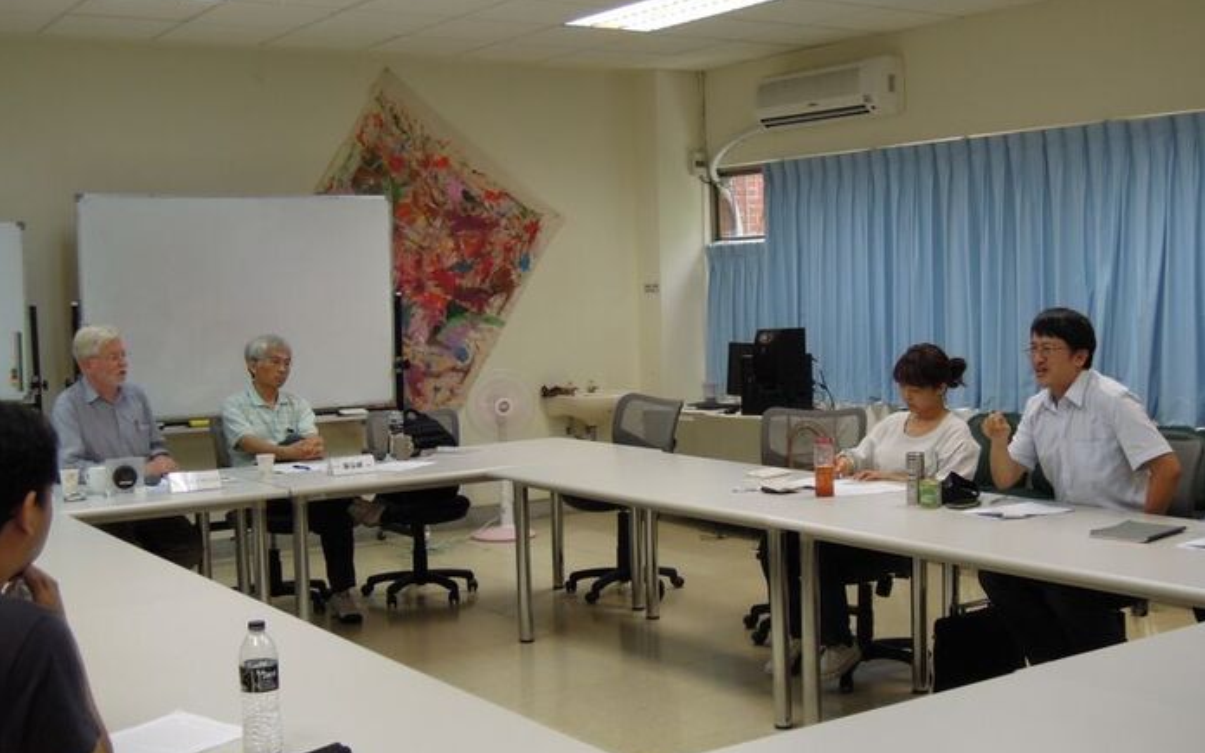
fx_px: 1576
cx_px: 601
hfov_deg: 41.8
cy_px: 338
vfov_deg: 26.9
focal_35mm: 48
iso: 220
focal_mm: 8.1
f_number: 3.5
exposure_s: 1/50
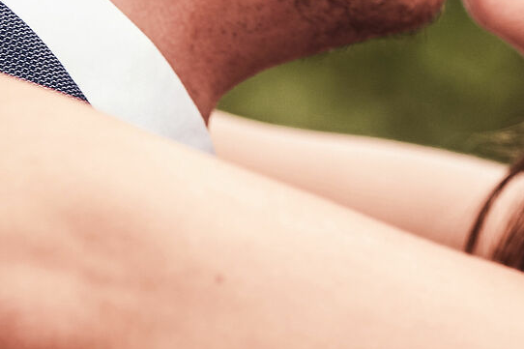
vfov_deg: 2.2
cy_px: -189
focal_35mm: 629
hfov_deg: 3.3
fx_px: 9152
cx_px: 486
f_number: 2.8
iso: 200
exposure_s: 1/250
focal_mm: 94.5
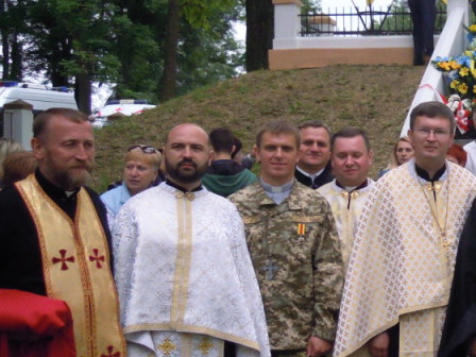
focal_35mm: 64
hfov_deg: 27.5
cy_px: 169
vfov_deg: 22.9
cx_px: 536
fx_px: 880
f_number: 7.6
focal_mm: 5
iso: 400
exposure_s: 1/250
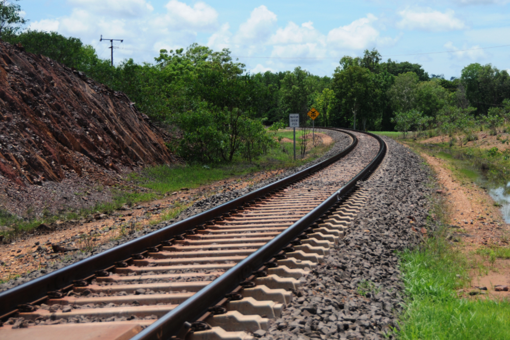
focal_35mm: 78
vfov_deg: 17.5
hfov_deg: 26.0
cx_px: 255
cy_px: 170
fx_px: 1105
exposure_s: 1/1600
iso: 200
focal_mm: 52
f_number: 4.8
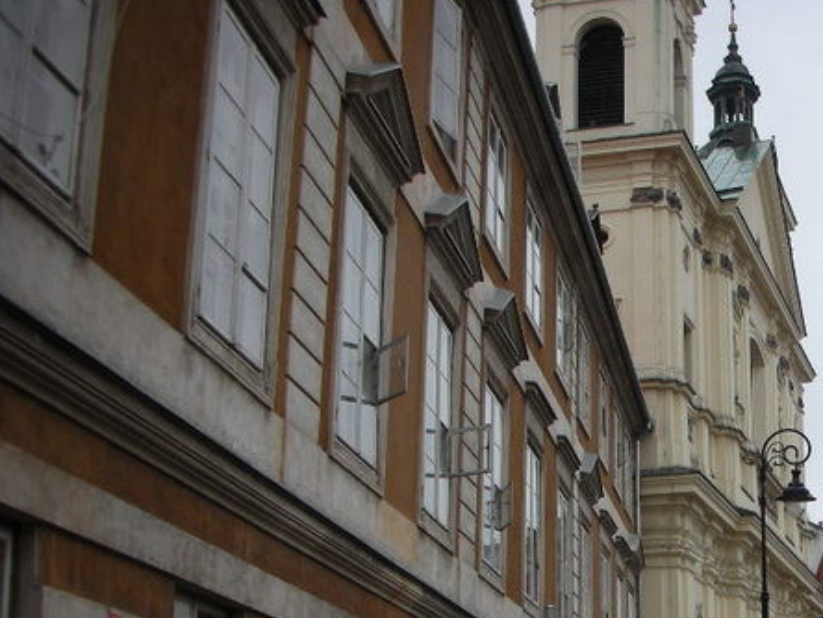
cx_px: 736
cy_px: 533
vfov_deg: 22.8
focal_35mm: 63
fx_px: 1498
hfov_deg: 29.5
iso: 50
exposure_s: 1/300
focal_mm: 5.8
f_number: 3
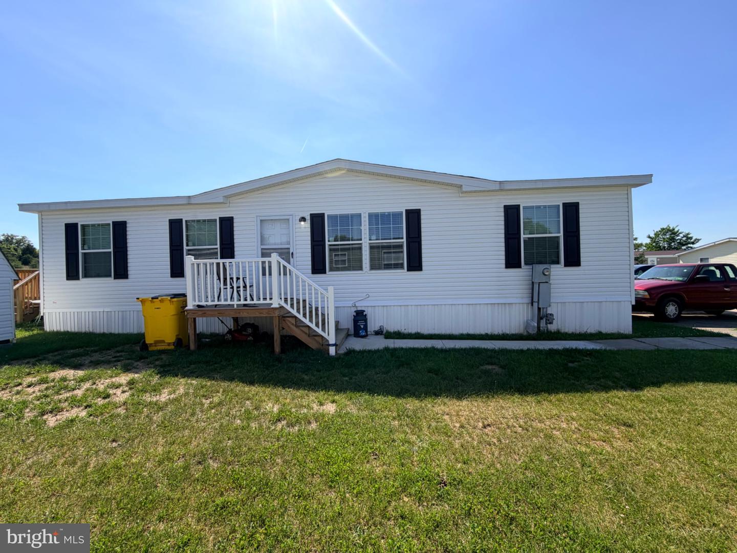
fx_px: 298
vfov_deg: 85.7
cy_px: 276
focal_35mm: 14
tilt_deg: -0.7
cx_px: 368
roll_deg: +1.6
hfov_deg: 102.1
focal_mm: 2.22
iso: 20
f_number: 2.2
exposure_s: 1/864
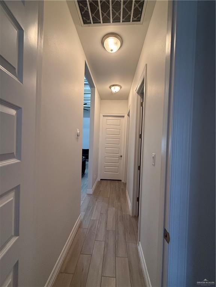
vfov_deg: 102.1
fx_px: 116
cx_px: 108
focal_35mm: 14
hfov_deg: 85.7
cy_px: 144
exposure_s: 1/120
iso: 250
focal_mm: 2.22
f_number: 2.2
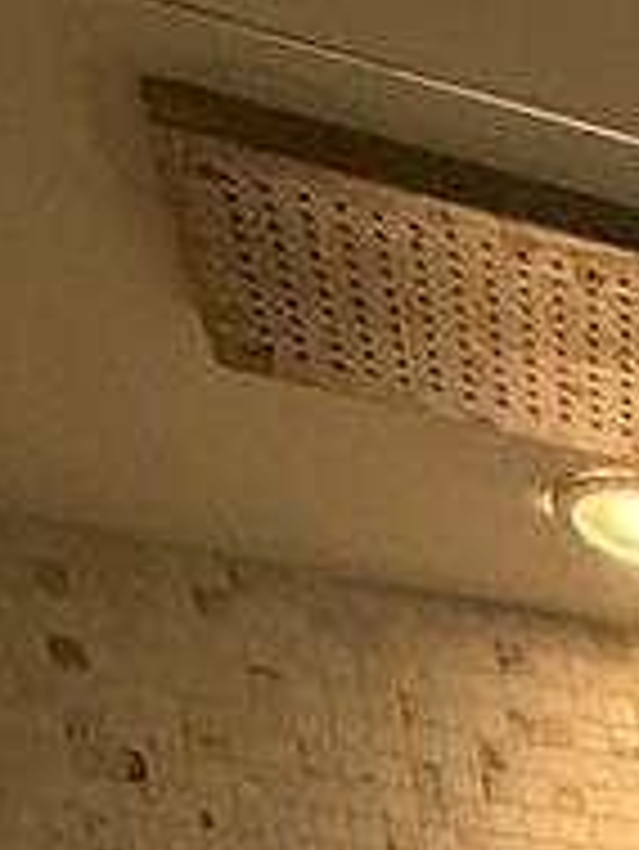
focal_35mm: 89
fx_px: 2188
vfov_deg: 13.1
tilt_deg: -11.3
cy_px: 2262
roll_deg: +2.2
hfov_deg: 10.8
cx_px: 1944
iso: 320
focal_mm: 2.22
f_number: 2.2
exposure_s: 1/120
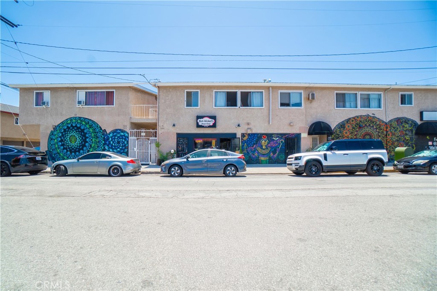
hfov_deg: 100.4
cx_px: 218
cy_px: 146
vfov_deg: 77.3
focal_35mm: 15
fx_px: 182
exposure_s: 1/250
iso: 100
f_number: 7.1
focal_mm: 10
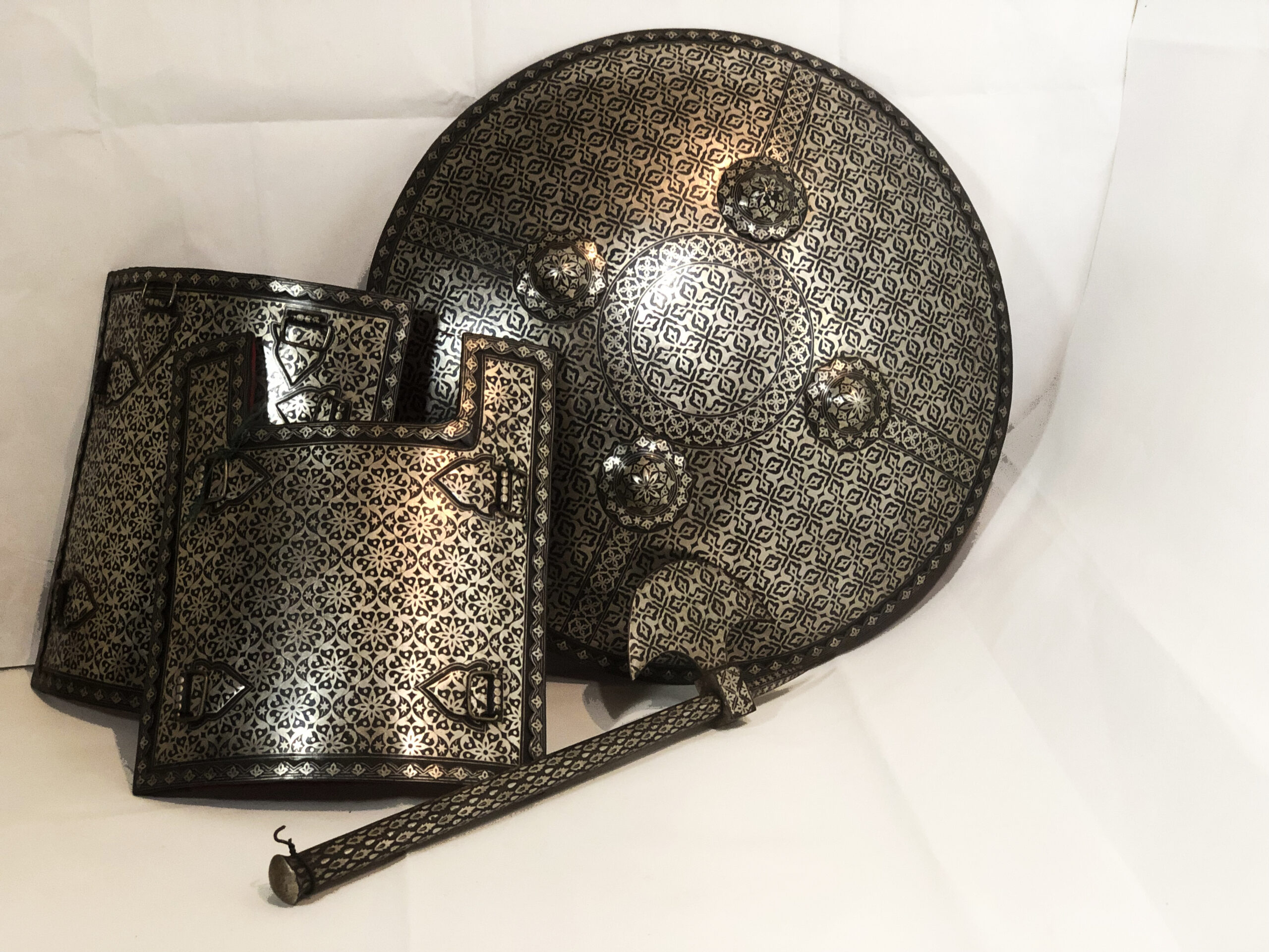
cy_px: 476
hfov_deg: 36.8
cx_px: 634
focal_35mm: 52
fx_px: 1906
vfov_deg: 28.0
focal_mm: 6
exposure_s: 1/20
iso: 160
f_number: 2.4
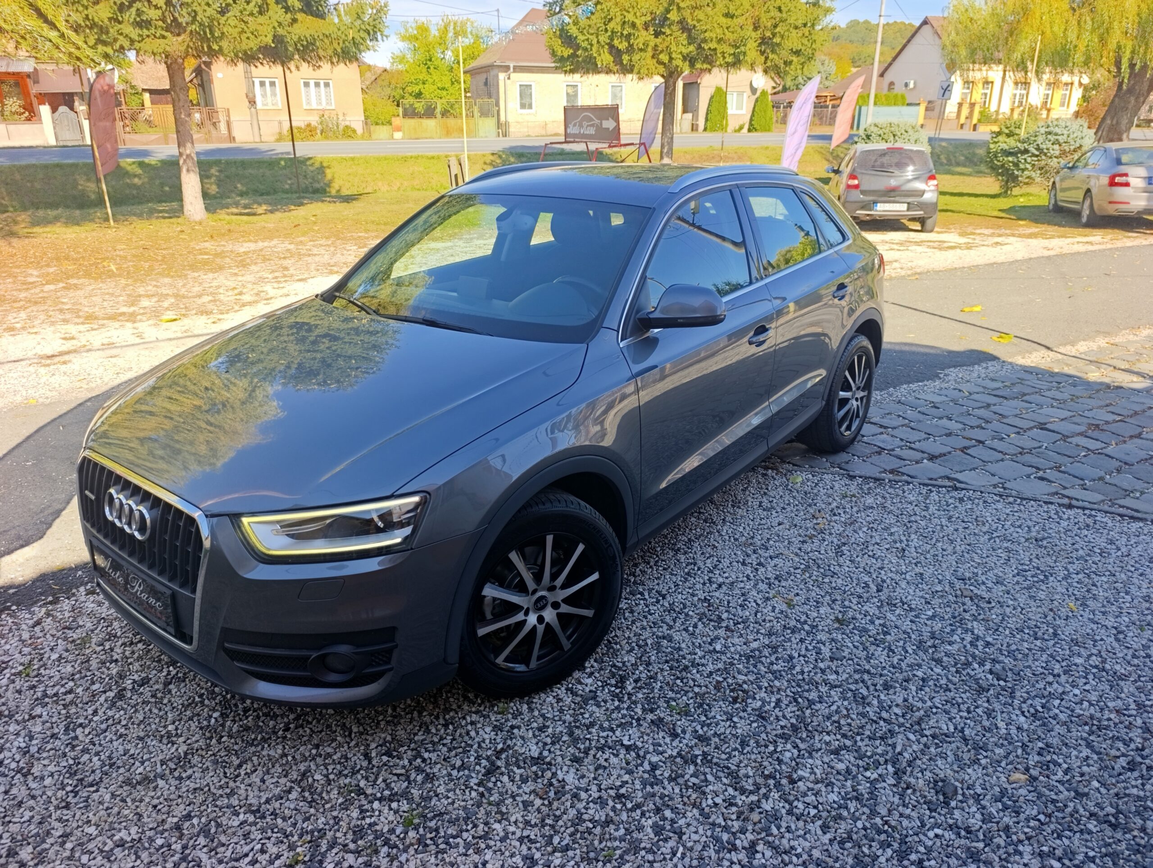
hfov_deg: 73.8
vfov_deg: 59.0
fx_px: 767
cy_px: 434
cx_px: 576
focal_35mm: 23
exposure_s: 1/165
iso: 50
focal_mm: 6.14
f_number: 1.6
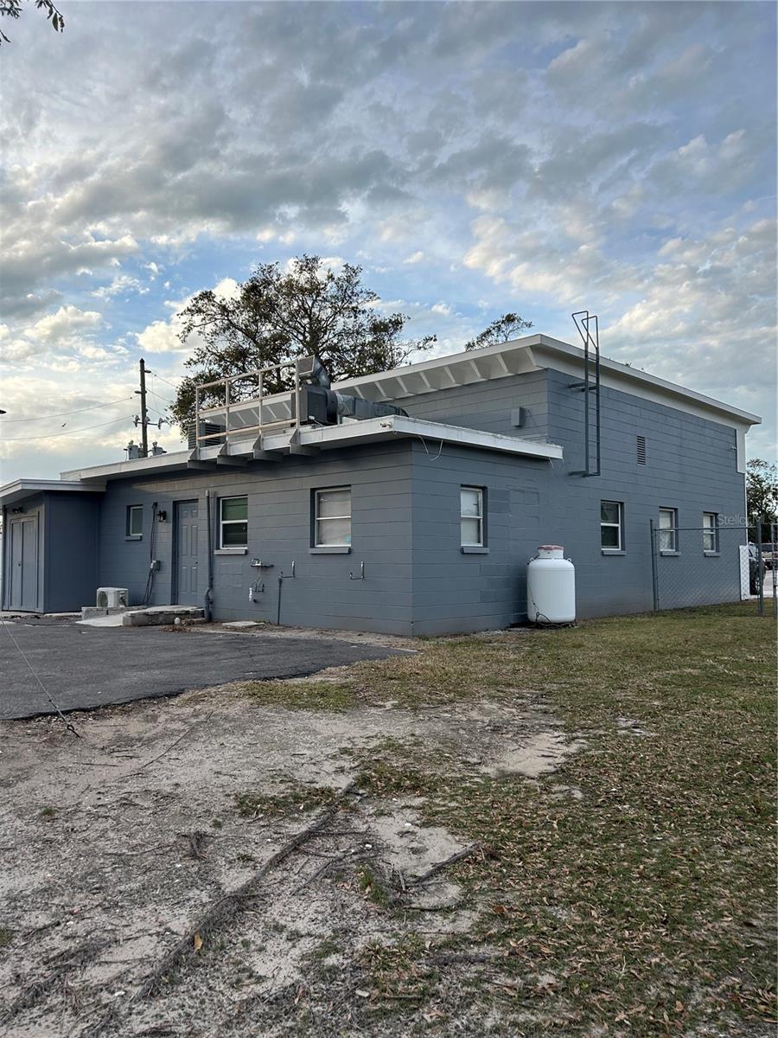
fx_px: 779
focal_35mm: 26
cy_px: 519
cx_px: 389
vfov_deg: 67.3
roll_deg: +0.4
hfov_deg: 53.1
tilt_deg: +2.6
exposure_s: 1/1196
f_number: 1.5
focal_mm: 5.7
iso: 50
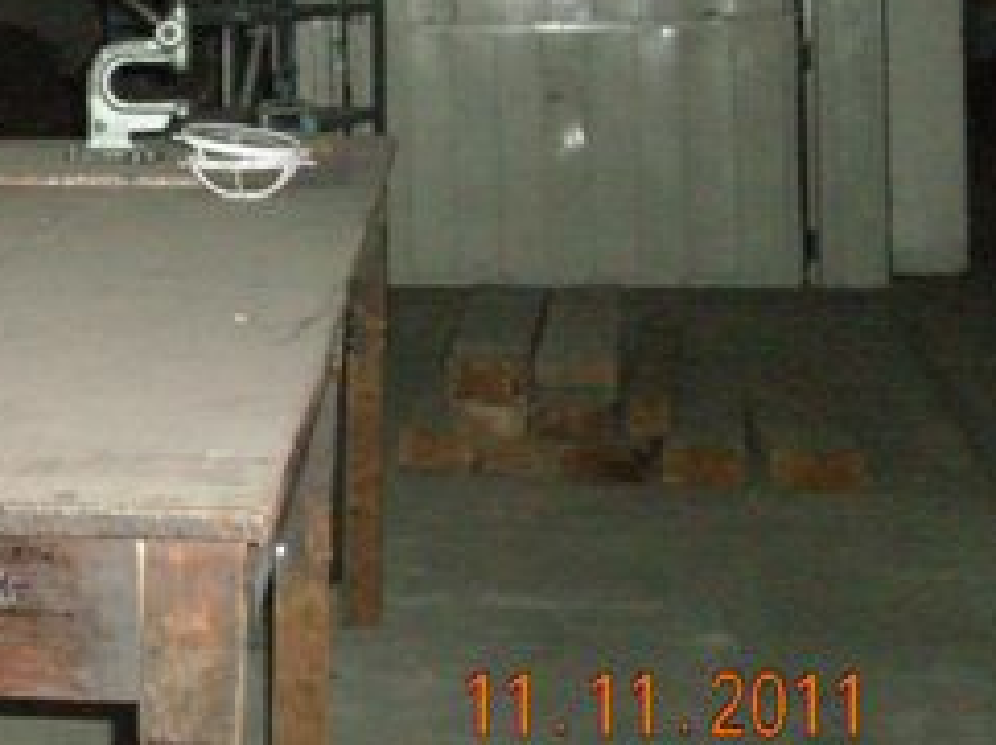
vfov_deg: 14.7
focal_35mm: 98
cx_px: -292
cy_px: -78
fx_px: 2817
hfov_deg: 18.7
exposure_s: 1/60
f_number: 2.8
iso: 1000
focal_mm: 7.9
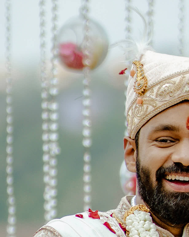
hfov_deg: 3.1
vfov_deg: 3.9
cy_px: 350
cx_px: 143
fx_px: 3483
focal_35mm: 498
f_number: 1.4
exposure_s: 1/3200
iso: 160
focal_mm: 85
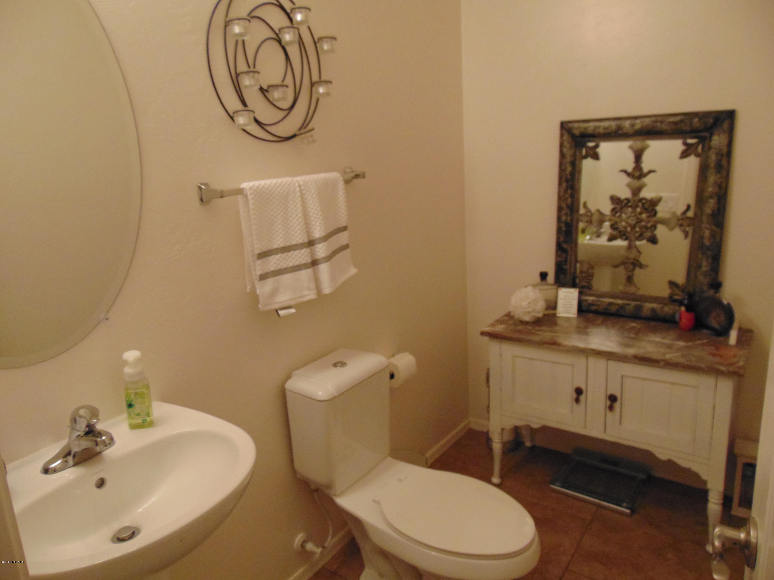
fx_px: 559
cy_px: 290
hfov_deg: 69.4
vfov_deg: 54.9
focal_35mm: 25
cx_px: 387
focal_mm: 4.5
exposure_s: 1/30
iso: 320
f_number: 3
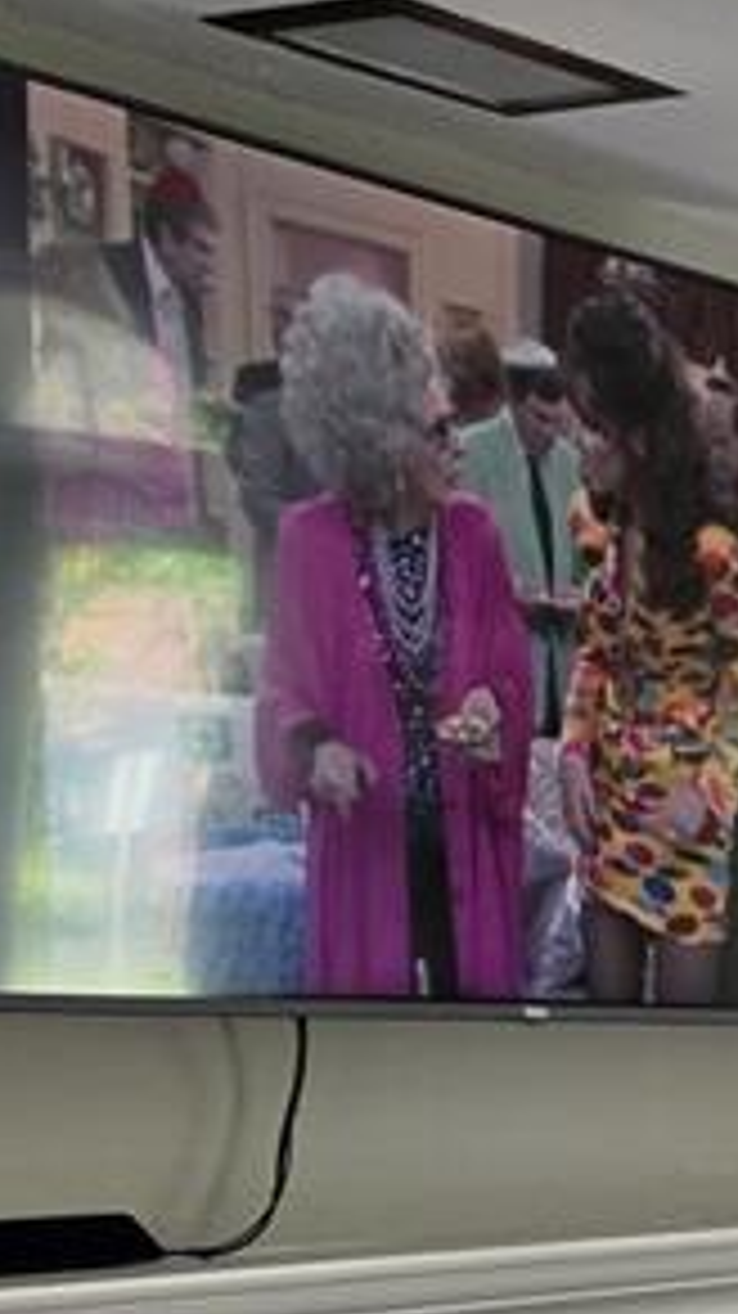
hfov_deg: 10.1
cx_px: 2223
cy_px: 1390
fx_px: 3065
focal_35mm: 88
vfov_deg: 23.0
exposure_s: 1/180
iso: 100
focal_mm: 6.5
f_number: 1.4
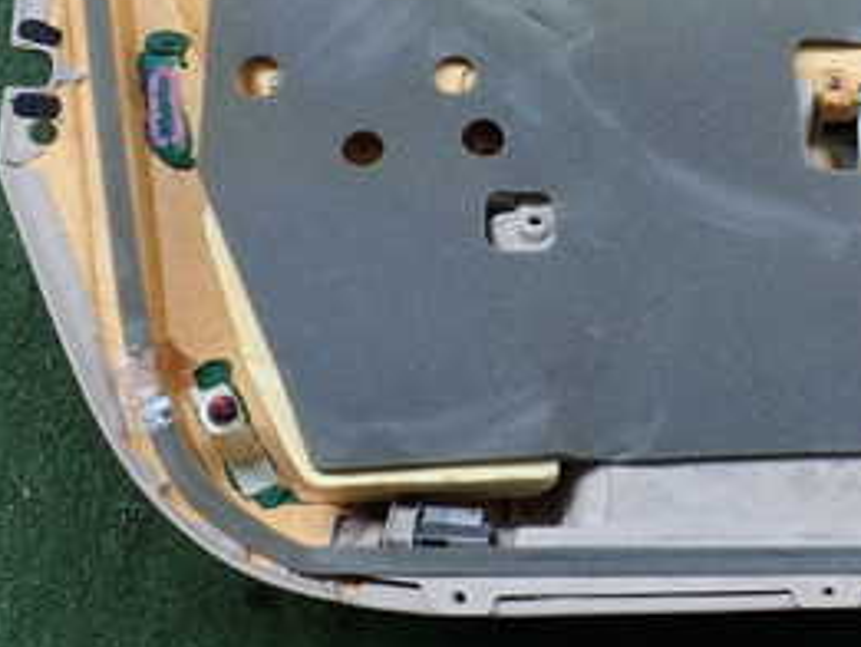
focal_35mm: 69
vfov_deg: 21.1
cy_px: 135
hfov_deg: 26.7
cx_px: 845
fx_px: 1717
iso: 100
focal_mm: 5.4
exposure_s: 1/125
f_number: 3.2
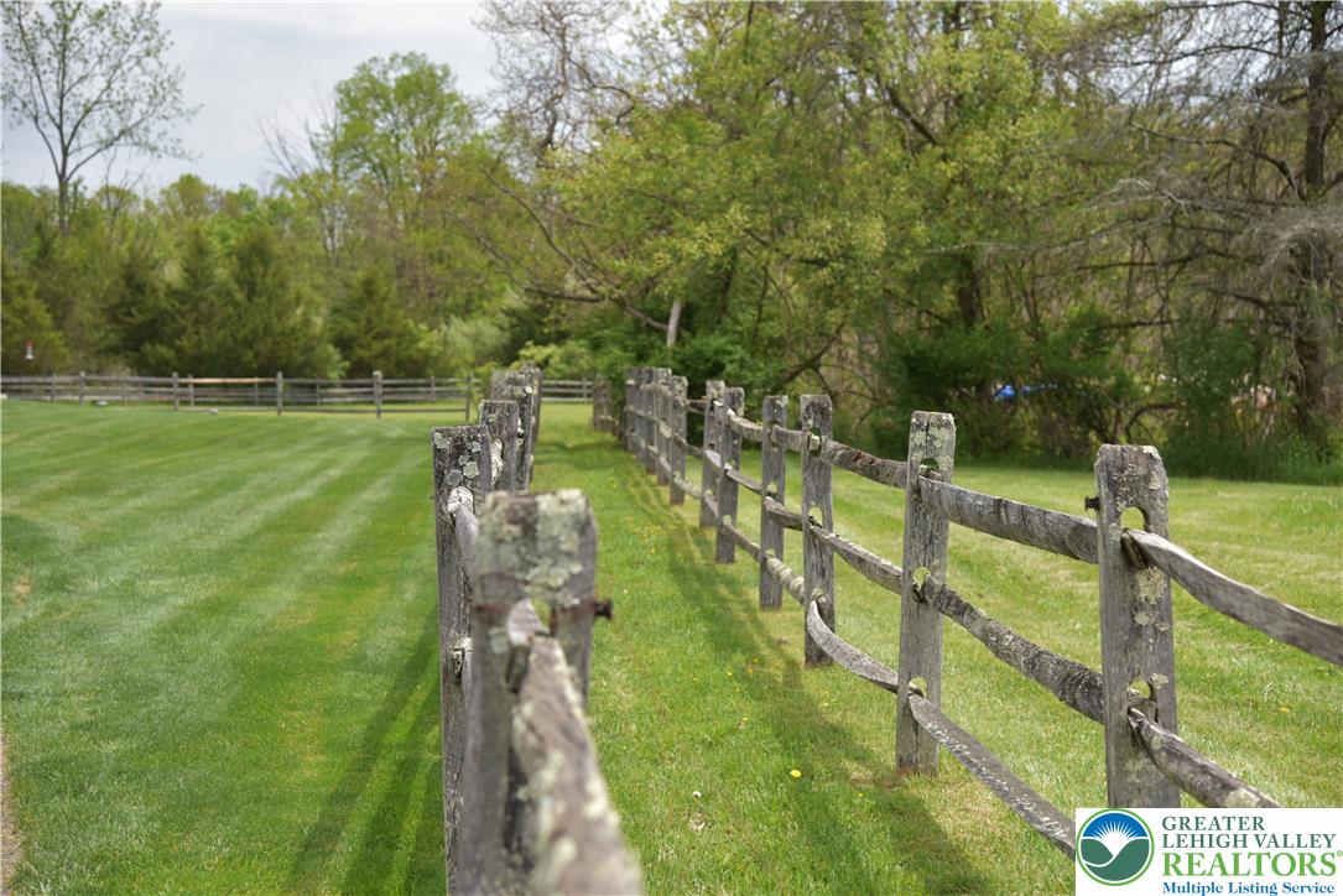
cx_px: 672
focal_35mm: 65
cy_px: 448
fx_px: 2425
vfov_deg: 20.9
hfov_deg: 31.0
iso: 800
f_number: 4.5
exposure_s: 1/4000
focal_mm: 65
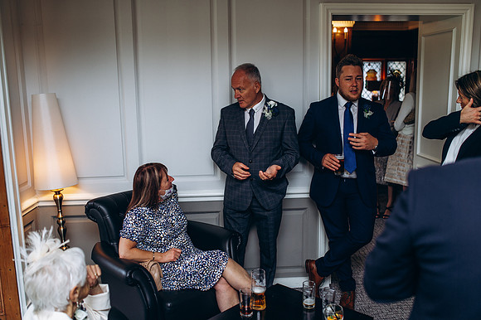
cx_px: 240
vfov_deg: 37.8
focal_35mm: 35
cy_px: 160
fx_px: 467
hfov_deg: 54.5
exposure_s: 1/125
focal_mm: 35
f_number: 2.5
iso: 100
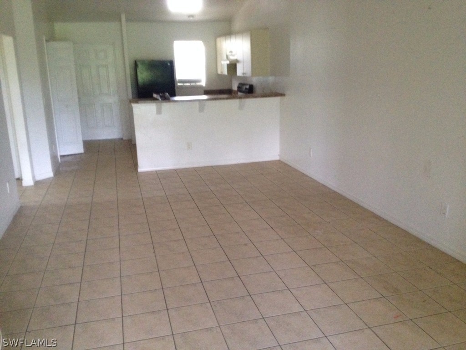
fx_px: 471
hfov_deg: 52.6
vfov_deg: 40.7
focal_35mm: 35
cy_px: 175
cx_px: 233
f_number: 2.4
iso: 400
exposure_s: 1/20
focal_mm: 4.28
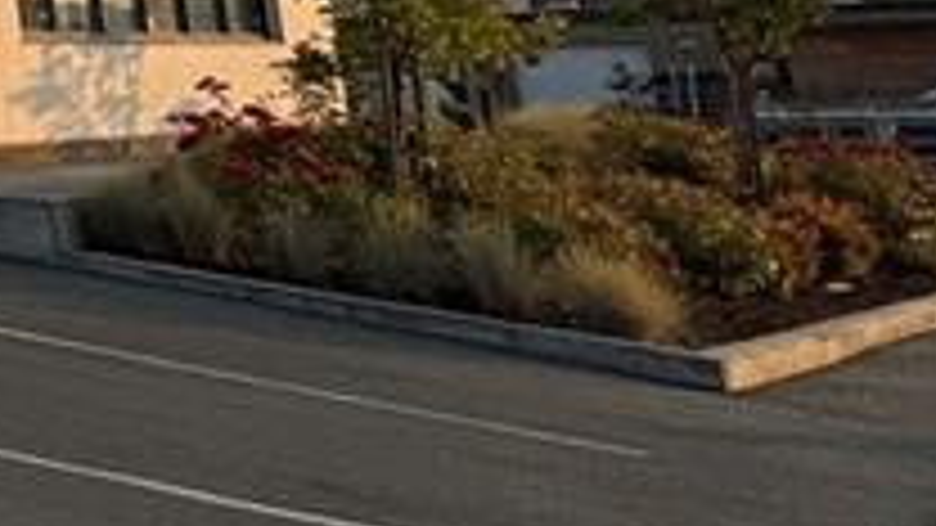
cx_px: -1260
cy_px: -234
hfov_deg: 15.6
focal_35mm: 75
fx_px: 1861
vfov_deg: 15.1
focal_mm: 2.22
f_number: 2.2
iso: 50
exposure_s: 1/1506
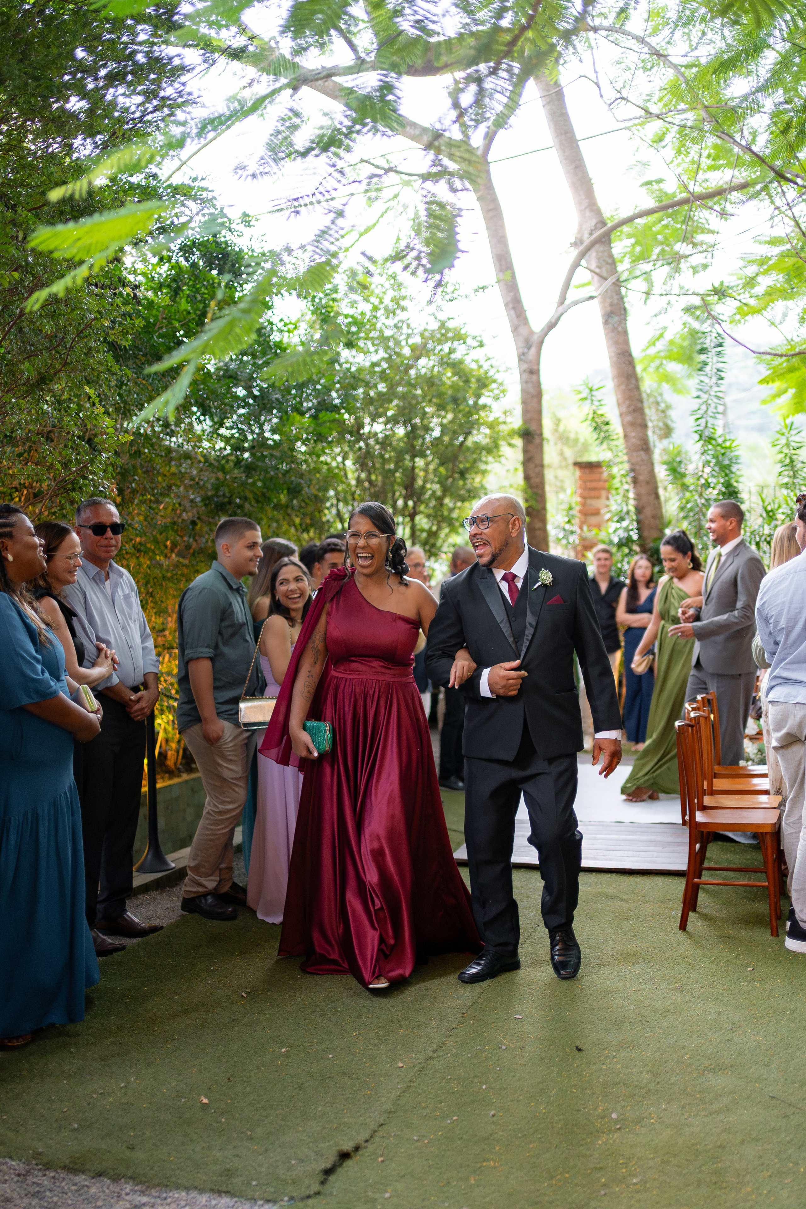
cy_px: 604
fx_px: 1175
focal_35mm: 35
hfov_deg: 37.9
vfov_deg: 54.4
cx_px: 403
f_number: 1.4
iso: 1250
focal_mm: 35
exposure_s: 1/640
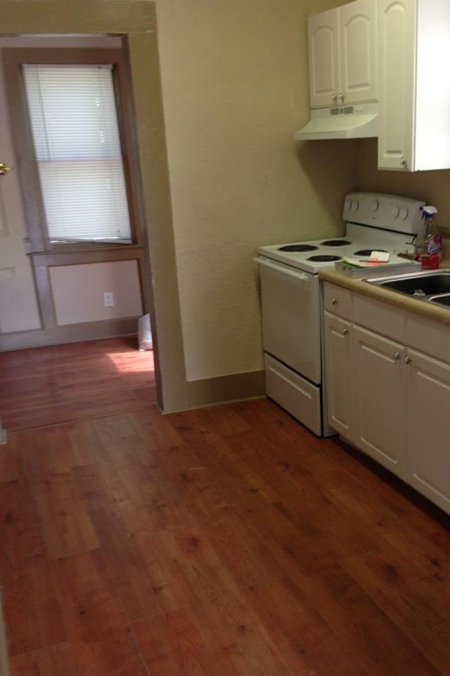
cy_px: 378
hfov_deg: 31.7
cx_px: 293
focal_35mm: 42
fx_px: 787
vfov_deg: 46.3
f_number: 2.4
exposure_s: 1/20
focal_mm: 4.13
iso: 64
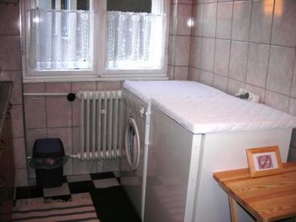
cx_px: 148
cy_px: 111
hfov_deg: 49.0
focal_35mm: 38
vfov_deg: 37.7
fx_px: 325
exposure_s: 1/60.1
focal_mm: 6.3
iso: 50
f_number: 3.2
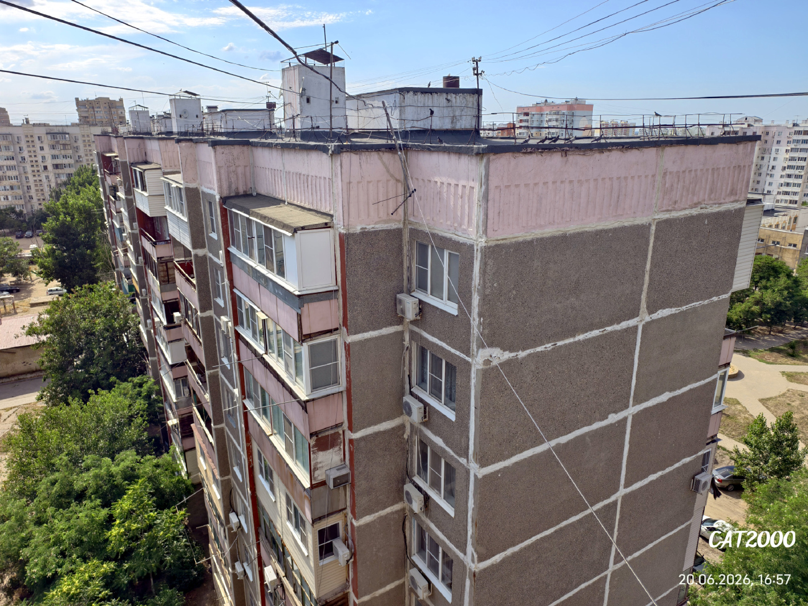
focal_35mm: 23
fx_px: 537
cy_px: 303
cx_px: 404
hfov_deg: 73.9
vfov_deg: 58.9
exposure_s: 1/3067
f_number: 1.57
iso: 72
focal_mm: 6.54
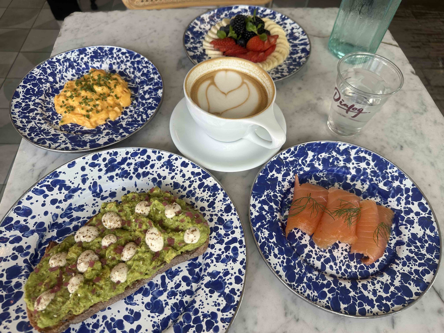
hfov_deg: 71.6
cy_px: 166
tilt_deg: -55.2
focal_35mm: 24
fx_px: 308
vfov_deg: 56.8
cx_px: 222
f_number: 1.78
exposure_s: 1/349
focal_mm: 6.86
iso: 80
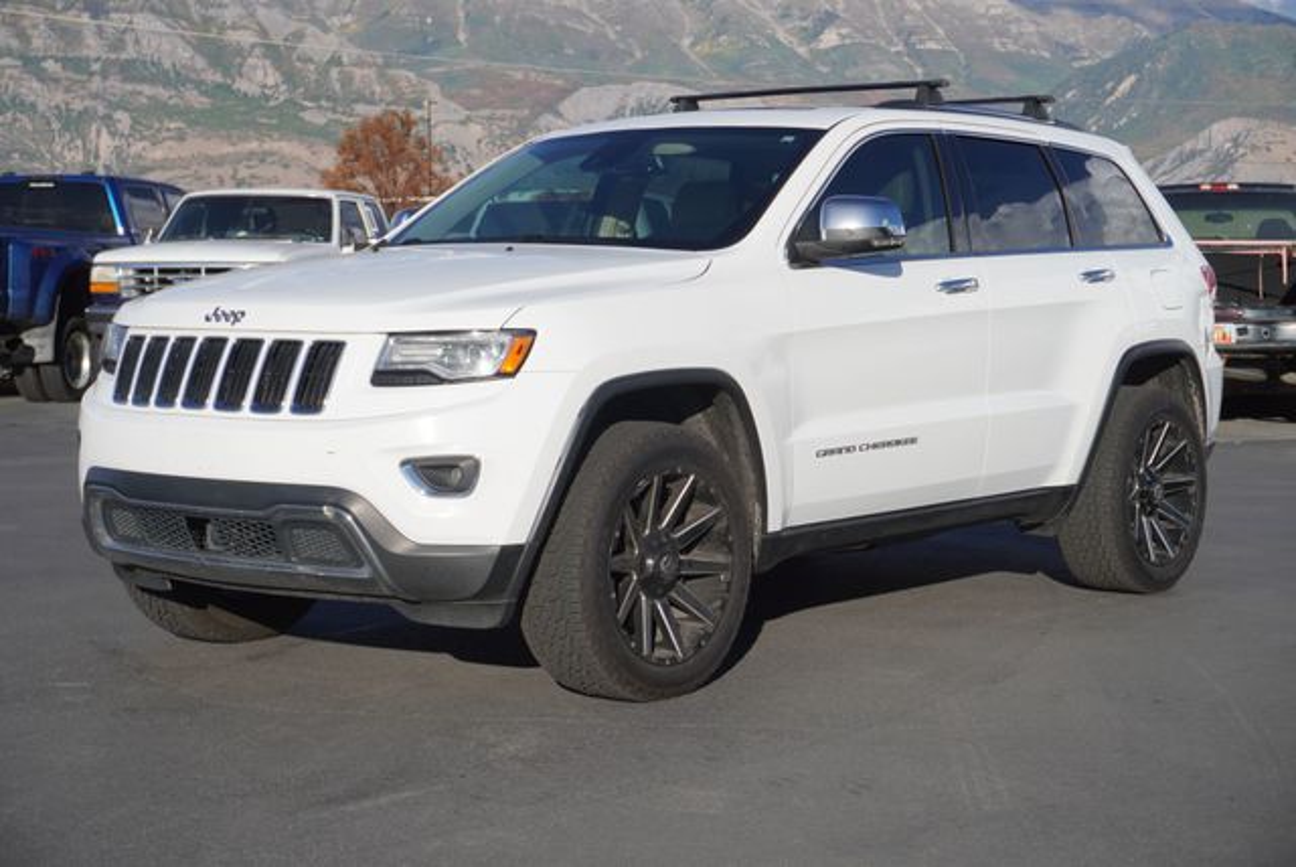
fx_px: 2216
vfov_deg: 22.1
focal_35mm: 62
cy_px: 434
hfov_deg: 32.6
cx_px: 648
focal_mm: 41
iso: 100
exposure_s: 1/320
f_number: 8
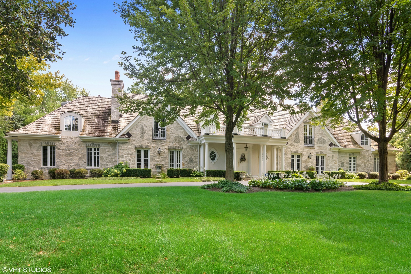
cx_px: 206
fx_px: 257
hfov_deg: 77.3
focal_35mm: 22
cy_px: 137
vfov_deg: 56.1
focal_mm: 15
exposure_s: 1/40
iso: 200
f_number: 8
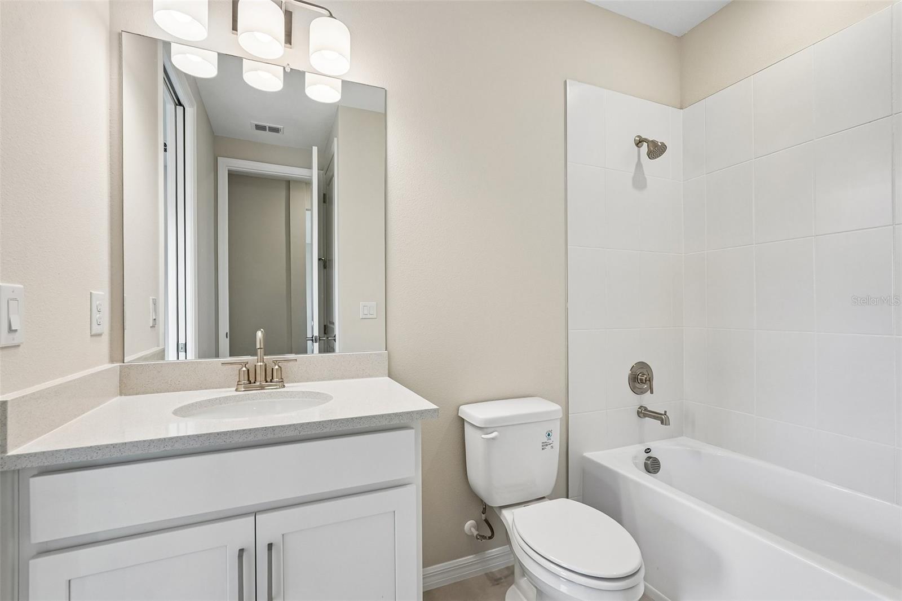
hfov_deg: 96.7
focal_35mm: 16
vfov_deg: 73.7
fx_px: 401
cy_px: 300
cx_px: 451
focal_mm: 16
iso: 400
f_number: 8
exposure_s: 1/40
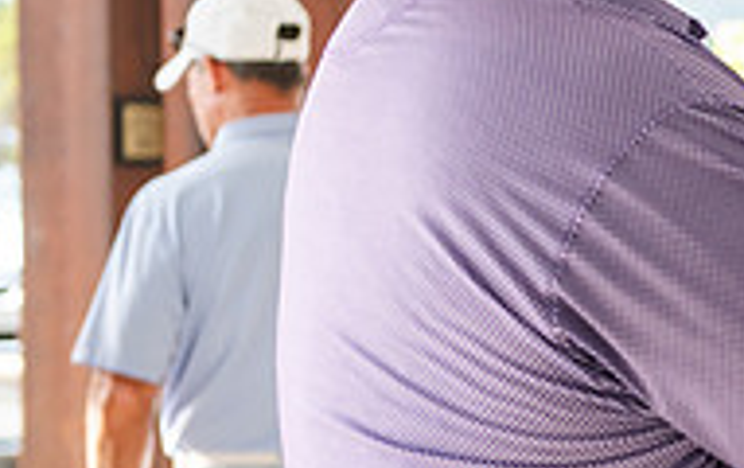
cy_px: 248
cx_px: 1075
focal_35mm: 170
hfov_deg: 11.8
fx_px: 3452
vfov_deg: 7.7
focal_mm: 55
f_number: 3.5
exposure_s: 1/320
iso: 320
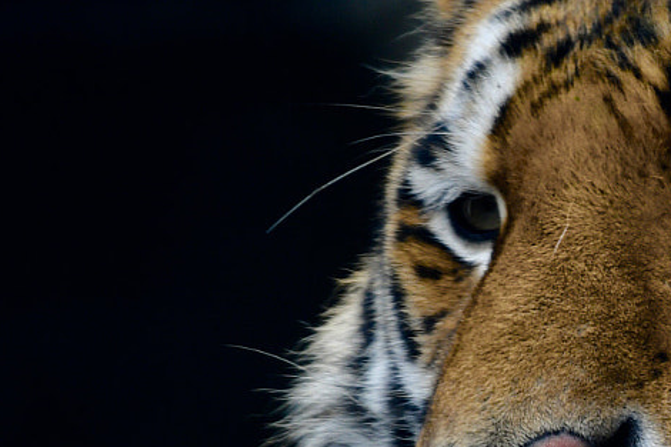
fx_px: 36126
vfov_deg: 0.7
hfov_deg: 1.1
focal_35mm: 1939
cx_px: 665
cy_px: 373
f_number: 5.6
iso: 160
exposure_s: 1/125
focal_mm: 380
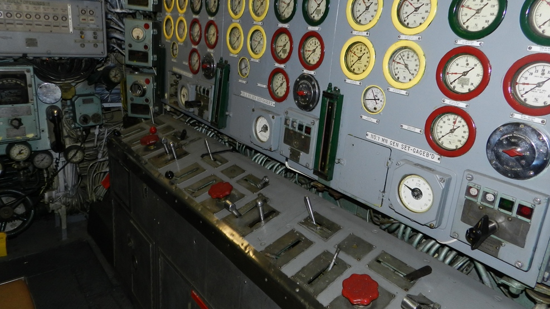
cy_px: 140
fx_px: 379
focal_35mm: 26
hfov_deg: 71.9
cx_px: 276
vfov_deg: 44.3
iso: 200
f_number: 3.4
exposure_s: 1/30
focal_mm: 4
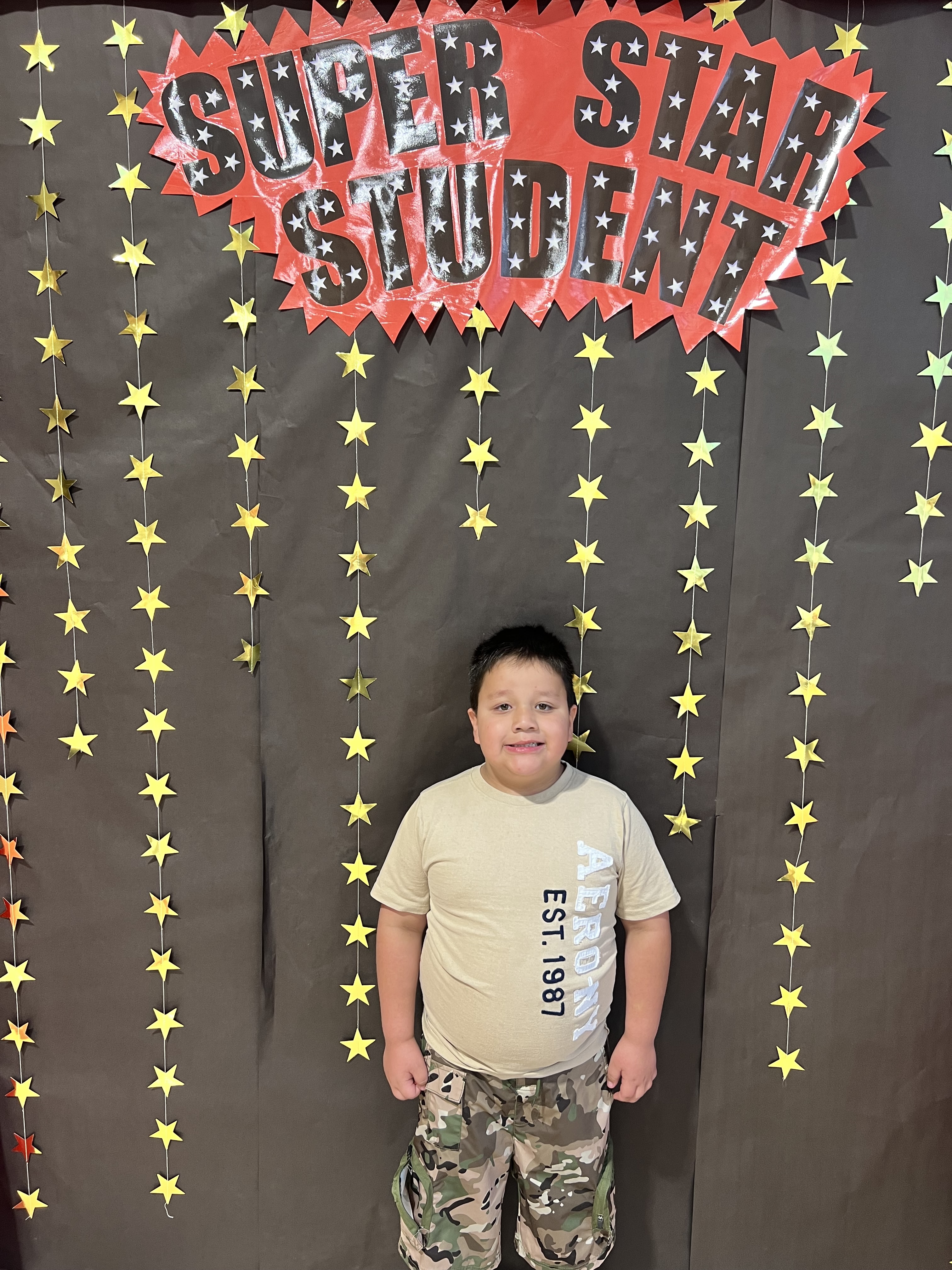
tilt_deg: -8.1
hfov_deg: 53.1
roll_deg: -0.8
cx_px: 476
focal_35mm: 26
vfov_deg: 67.3
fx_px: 953
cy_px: 635
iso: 80
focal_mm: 5.7
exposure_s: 1/60
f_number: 1.5
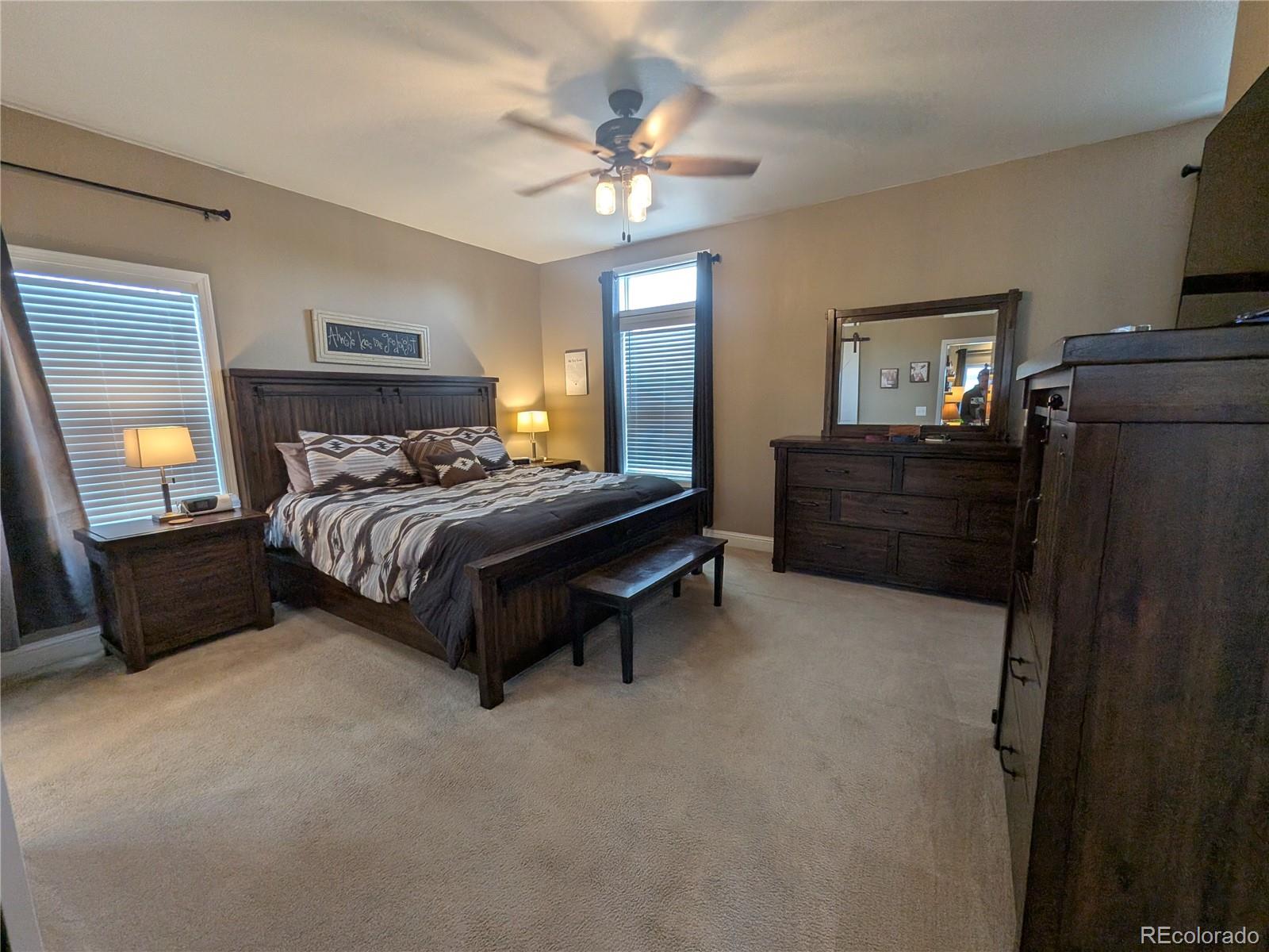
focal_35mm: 13
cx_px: 634
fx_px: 477
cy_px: 476
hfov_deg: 106.2
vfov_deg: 89.9
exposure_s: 1/60
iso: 134
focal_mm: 1.54
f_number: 2.2
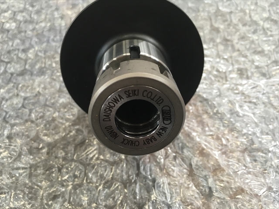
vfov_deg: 48.2
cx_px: 140
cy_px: 104
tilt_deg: -55.0
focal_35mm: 29
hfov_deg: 61.7
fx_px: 234
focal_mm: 4.15
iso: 40
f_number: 2.2
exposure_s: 1/30
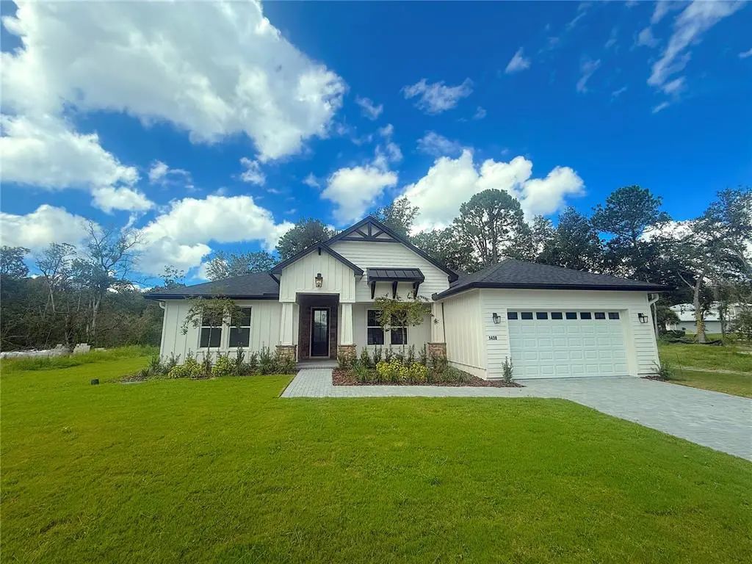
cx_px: 376
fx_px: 304
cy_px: 282
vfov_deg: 85.7
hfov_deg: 102.1
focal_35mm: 14
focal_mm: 2.22
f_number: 2.2
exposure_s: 1/2410
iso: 50
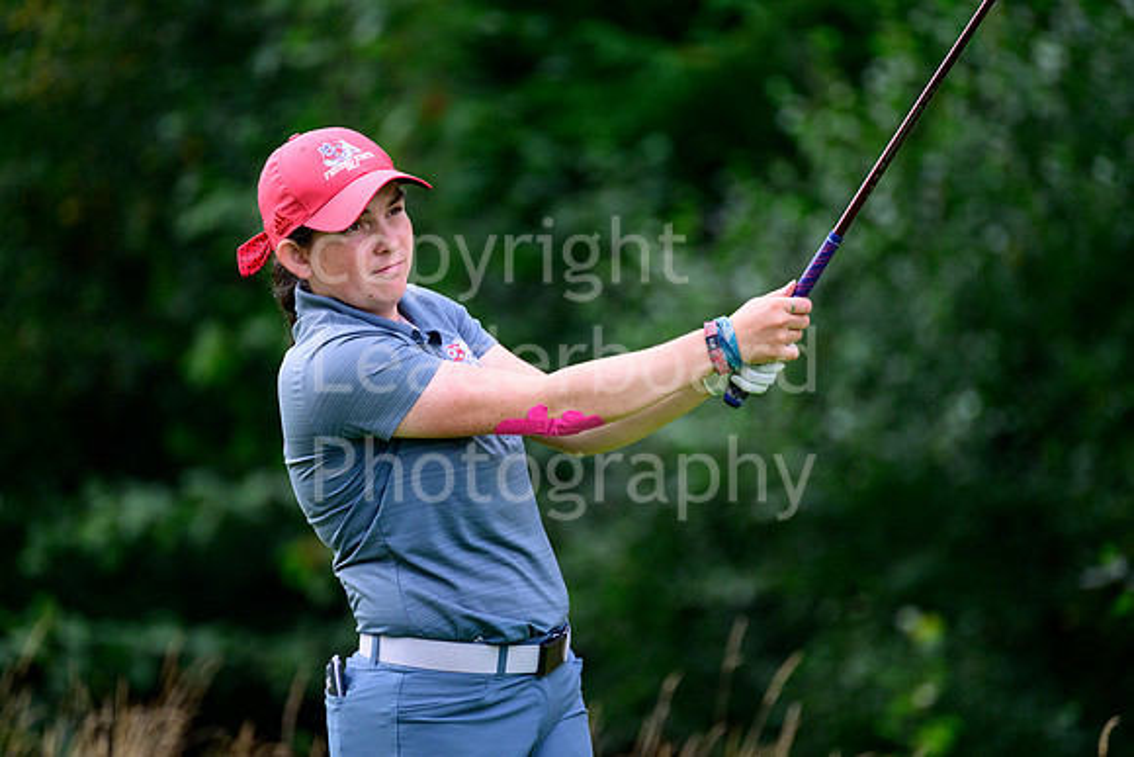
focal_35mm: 400
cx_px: 567
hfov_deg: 5.2
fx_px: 12602
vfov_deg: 3.4
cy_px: 378
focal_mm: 400
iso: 1600
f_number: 5.6
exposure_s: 1/1250
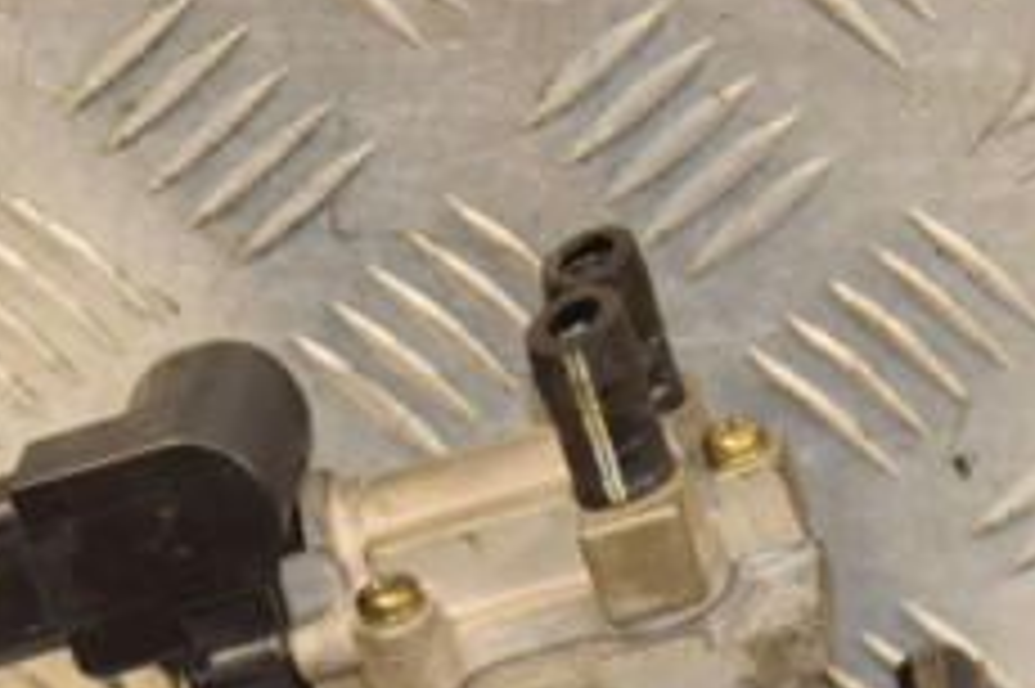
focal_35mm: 227
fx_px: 6521
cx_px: 594
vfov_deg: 6.0
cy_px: 841
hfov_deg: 9.1
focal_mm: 58
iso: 800
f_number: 6.3
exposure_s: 1/200
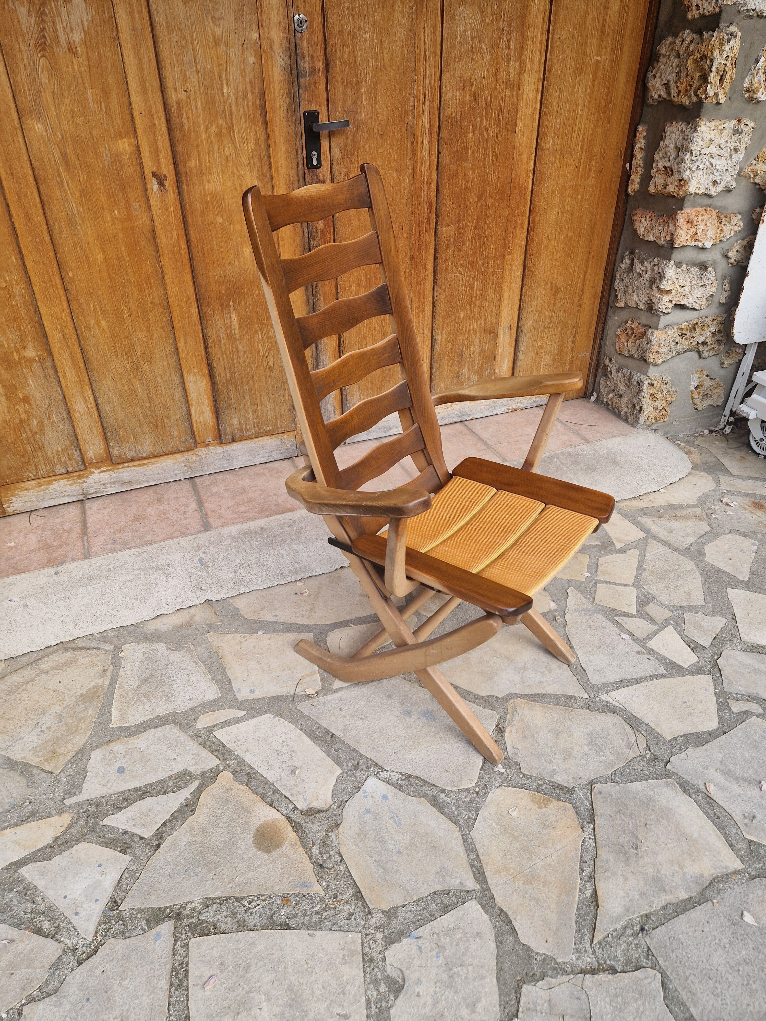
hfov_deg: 58.9
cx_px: 383
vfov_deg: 73.9
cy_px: 510
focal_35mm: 23
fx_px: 679
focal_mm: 5.4
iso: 50
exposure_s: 1/180
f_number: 1.8
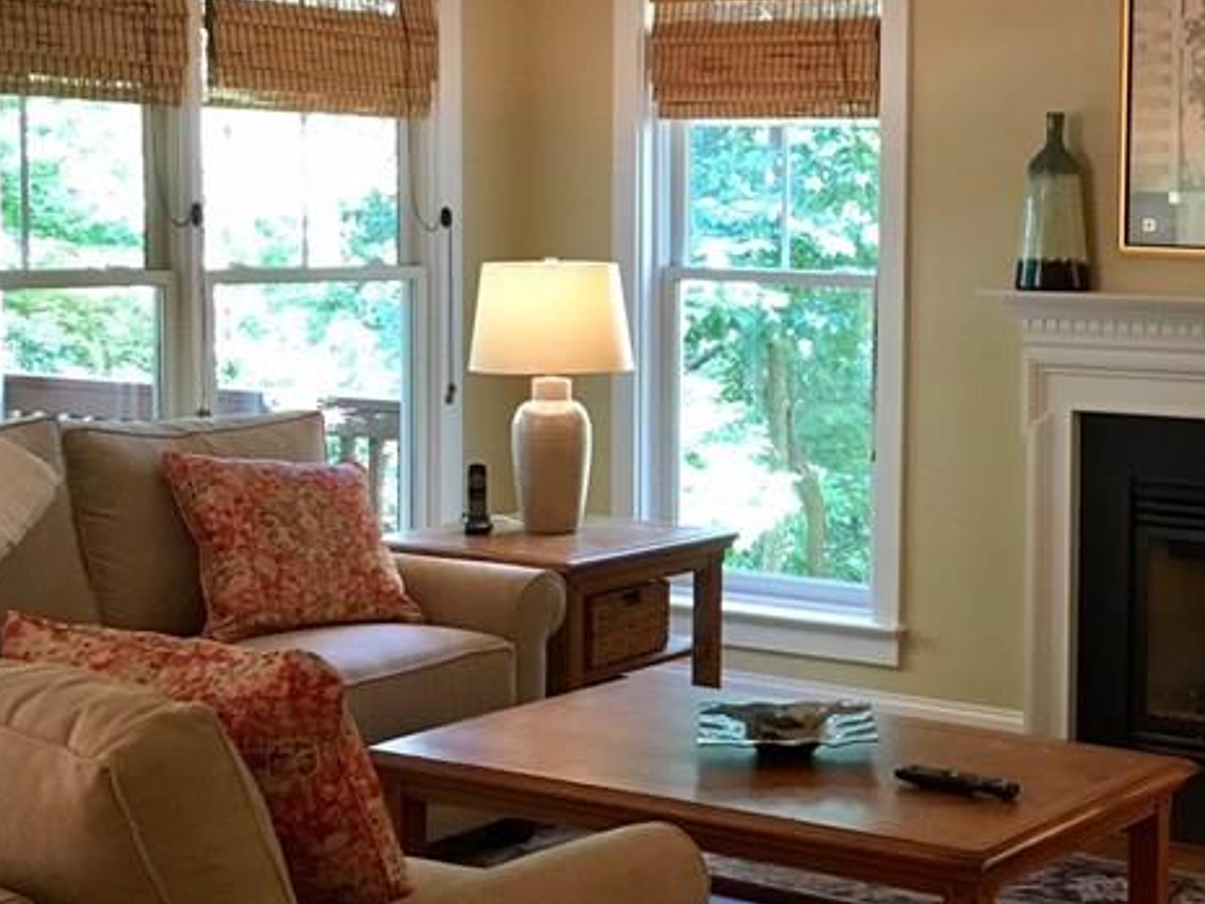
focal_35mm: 64
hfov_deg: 29.0
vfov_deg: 22.9
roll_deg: -0.9
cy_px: 382
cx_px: 1086
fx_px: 2228
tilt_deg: -6.1
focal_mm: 4.15
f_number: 2.2
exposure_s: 1/30
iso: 160
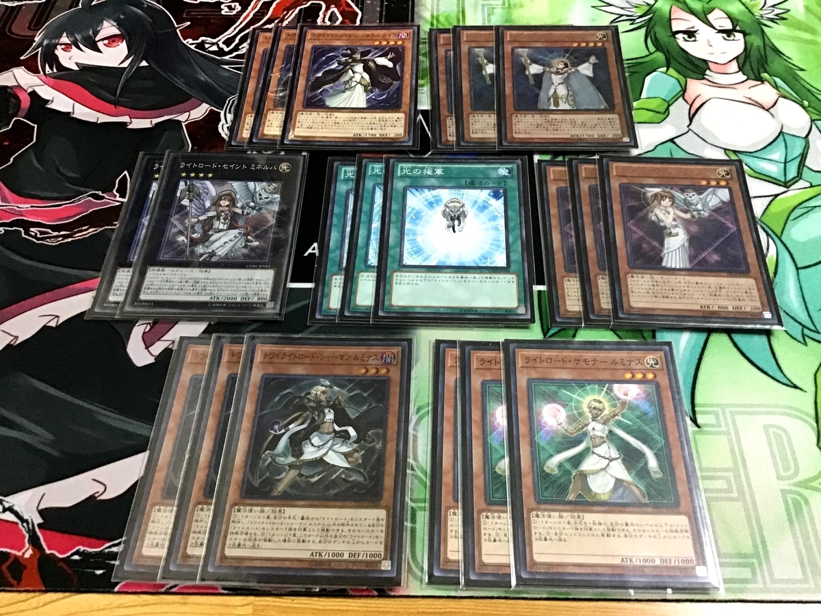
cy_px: 308
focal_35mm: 31
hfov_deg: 58.4
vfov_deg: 45.4
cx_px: 410
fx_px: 735
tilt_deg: -53.7
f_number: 2.4
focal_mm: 3.3
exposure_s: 1/20
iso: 200
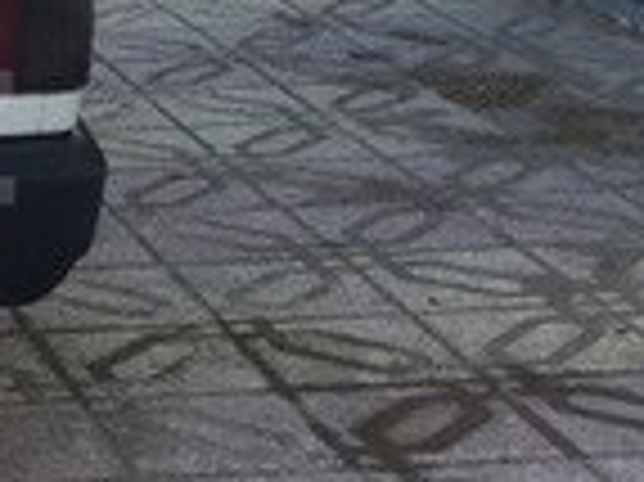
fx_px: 2491
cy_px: 137
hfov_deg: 13.5
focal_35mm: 134
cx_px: -446
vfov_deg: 11.0
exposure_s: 1/225
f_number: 2.2
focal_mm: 4.15
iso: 32
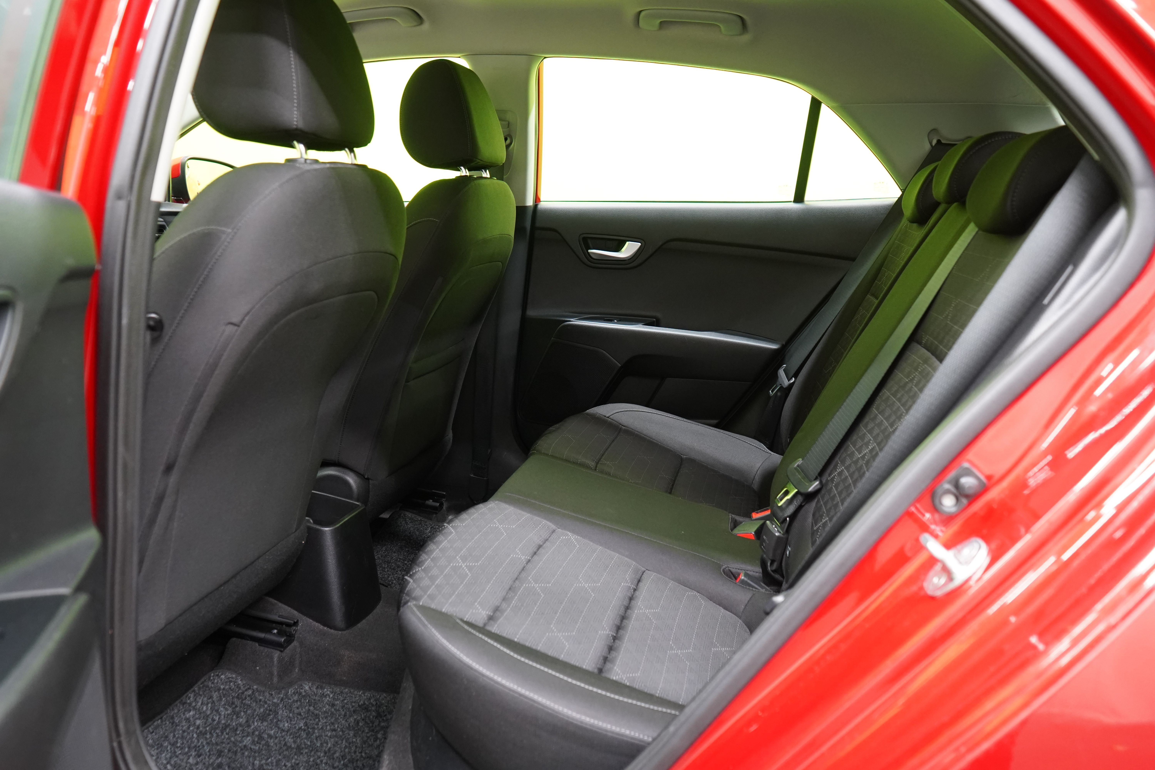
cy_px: 385
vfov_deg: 46.4
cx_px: 578
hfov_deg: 65.5
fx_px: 898
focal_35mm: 28
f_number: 5
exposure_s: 1/20
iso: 3200
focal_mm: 28
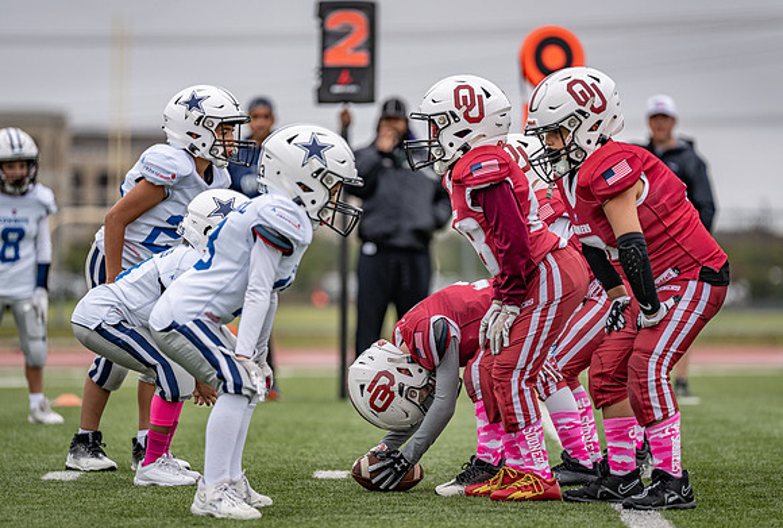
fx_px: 5483
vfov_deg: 5.5
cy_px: 282
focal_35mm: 251
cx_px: 401
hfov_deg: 8.2
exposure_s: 1/1250
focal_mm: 200
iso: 200
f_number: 2.8
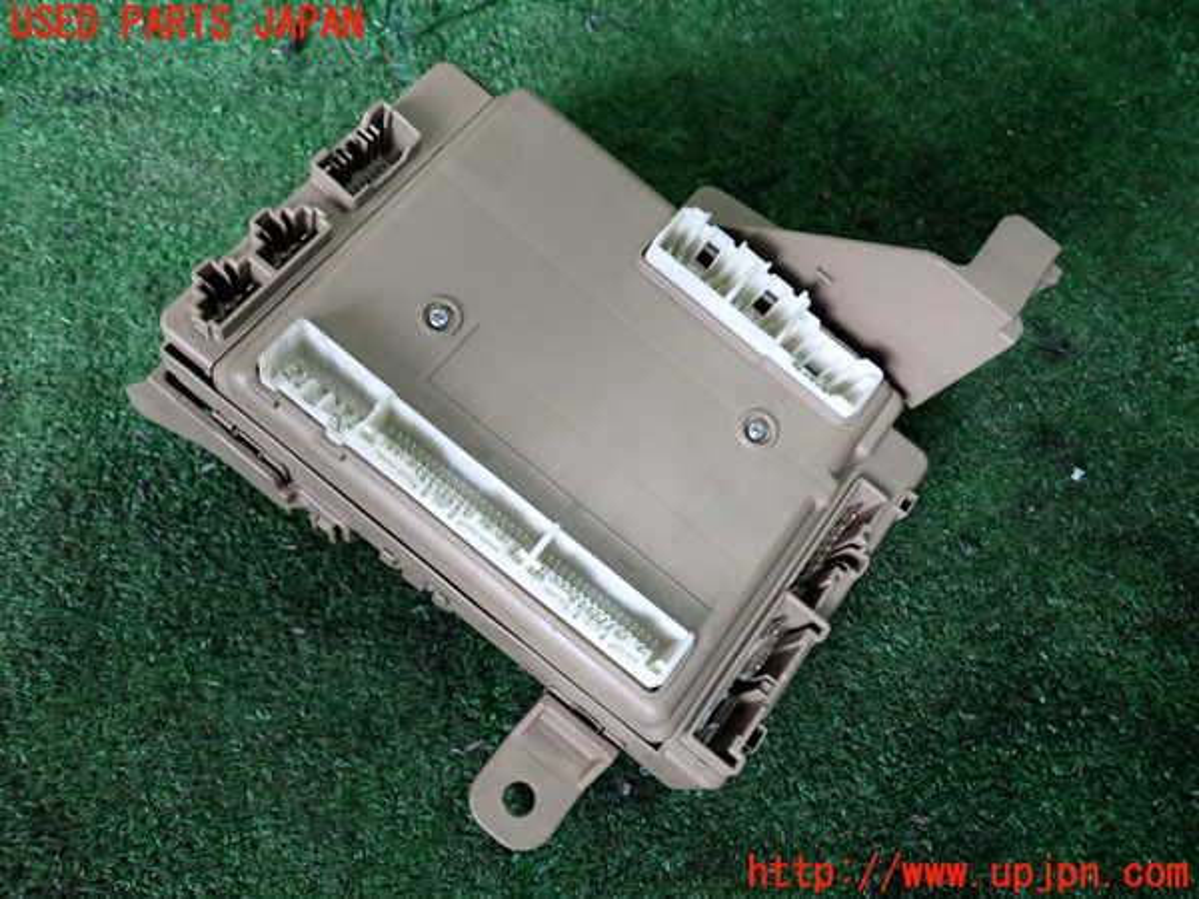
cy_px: 450
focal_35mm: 30
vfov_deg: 46.8
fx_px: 1039
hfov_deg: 60.0
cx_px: 600
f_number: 2.3
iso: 500
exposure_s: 1/80
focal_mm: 5.4
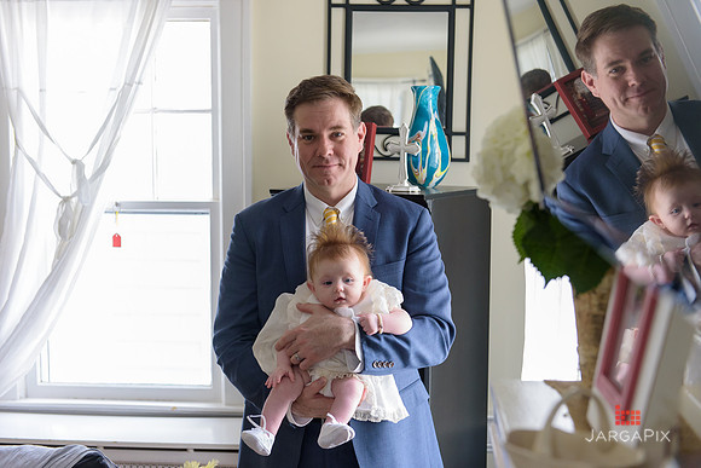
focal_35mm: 52
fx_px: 1013
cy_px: 234
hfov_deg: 38.2
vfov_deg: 26.0
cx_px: 350
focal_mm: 52
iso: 1600
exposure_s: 1/125
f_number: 3.2
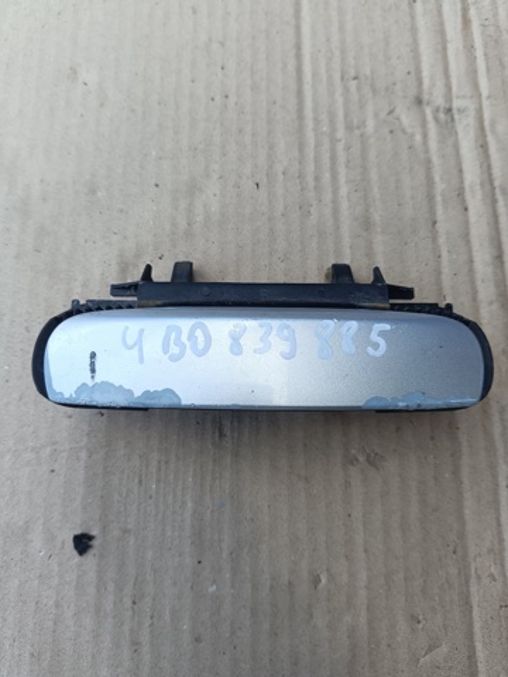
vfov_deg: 71.6
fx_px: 470
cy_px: 338
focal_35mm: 24
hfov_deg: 56.8
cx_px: 254
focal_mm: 5.59
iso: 50
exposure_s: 1/141
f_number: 1.88
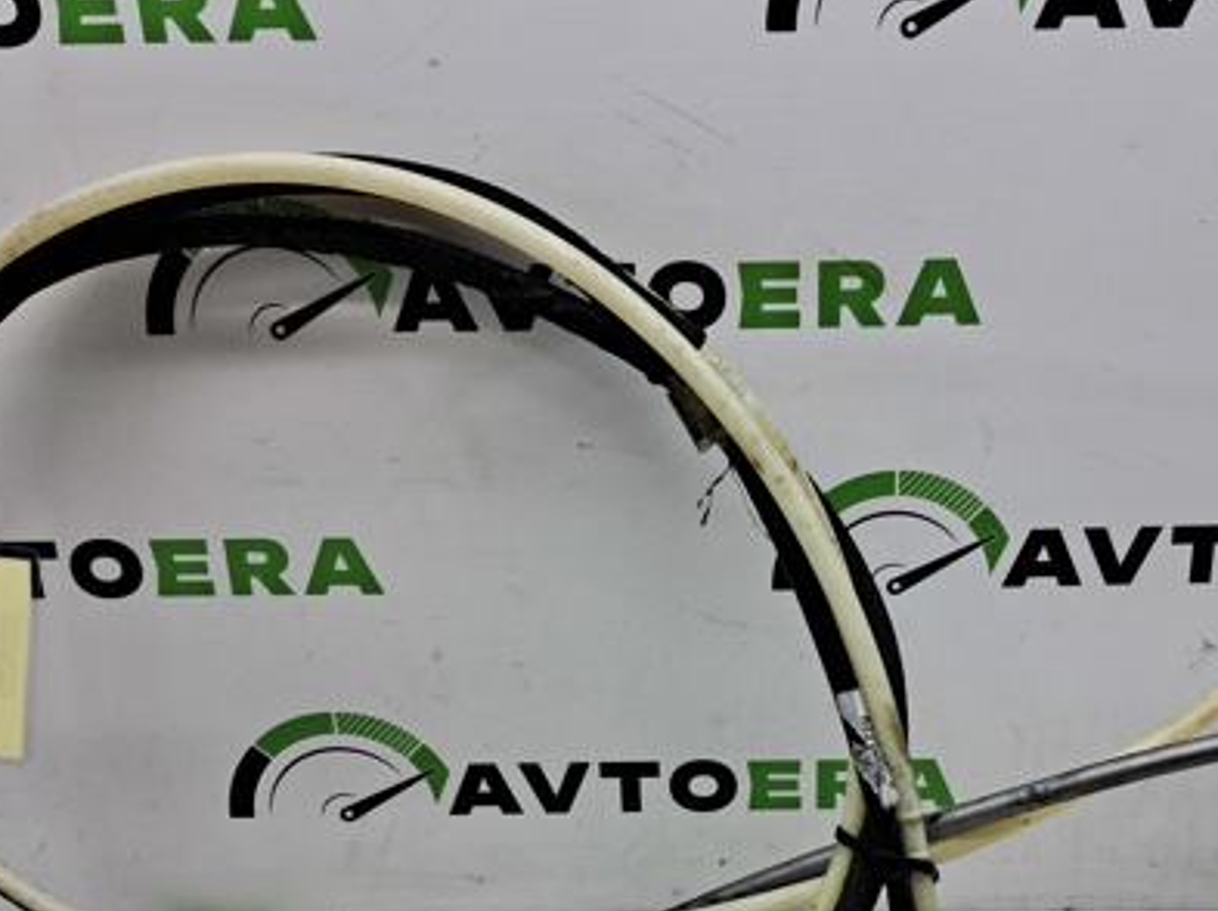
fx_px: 1547
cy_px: 717
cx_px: 747
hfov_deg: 42.7
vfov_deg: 32.0
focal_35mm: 44
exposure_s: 1/100
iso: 50
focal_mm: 4
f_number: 1.8
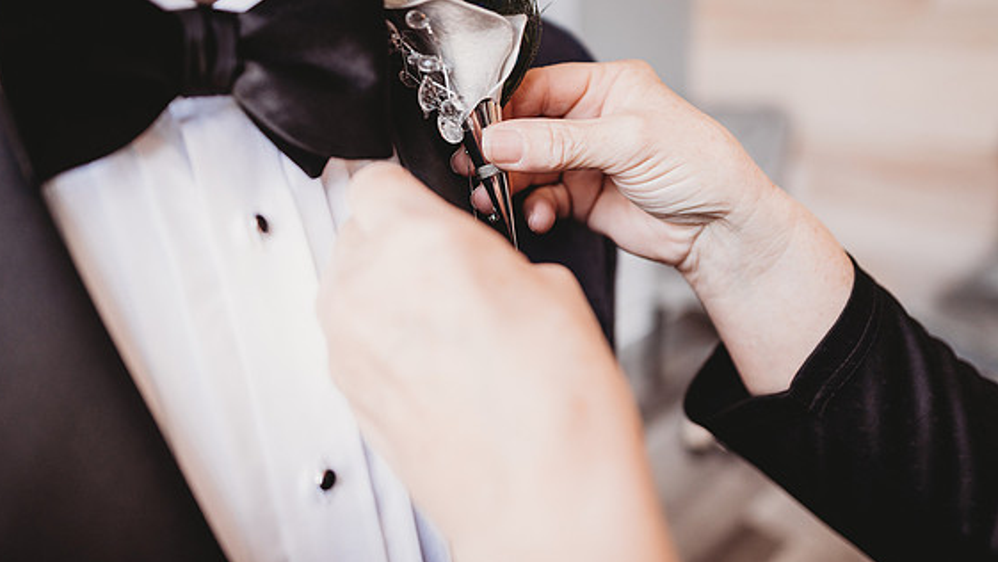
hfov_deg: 71.9
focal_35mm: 26
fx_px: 688
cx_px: 505
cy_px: 259
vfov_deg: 44.4
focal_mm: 24
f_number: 1.8
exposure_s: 1/320
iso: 400
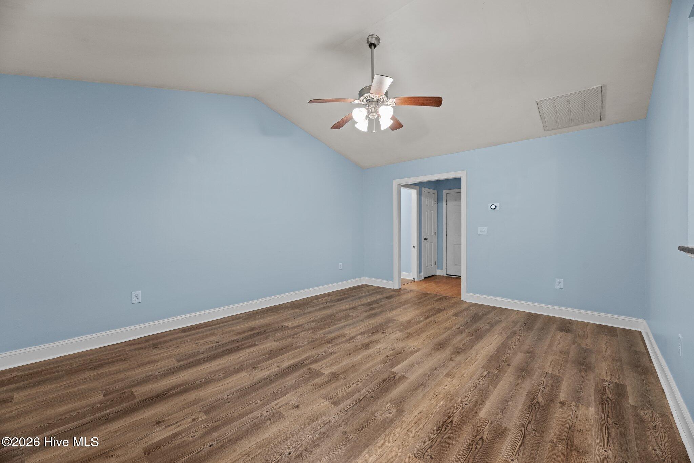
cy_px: 232
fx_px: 270
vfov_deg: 81.2
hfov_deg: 104.3
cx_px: 347
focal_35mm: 14
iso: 400
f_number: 8
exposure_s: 1/3
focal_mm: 14
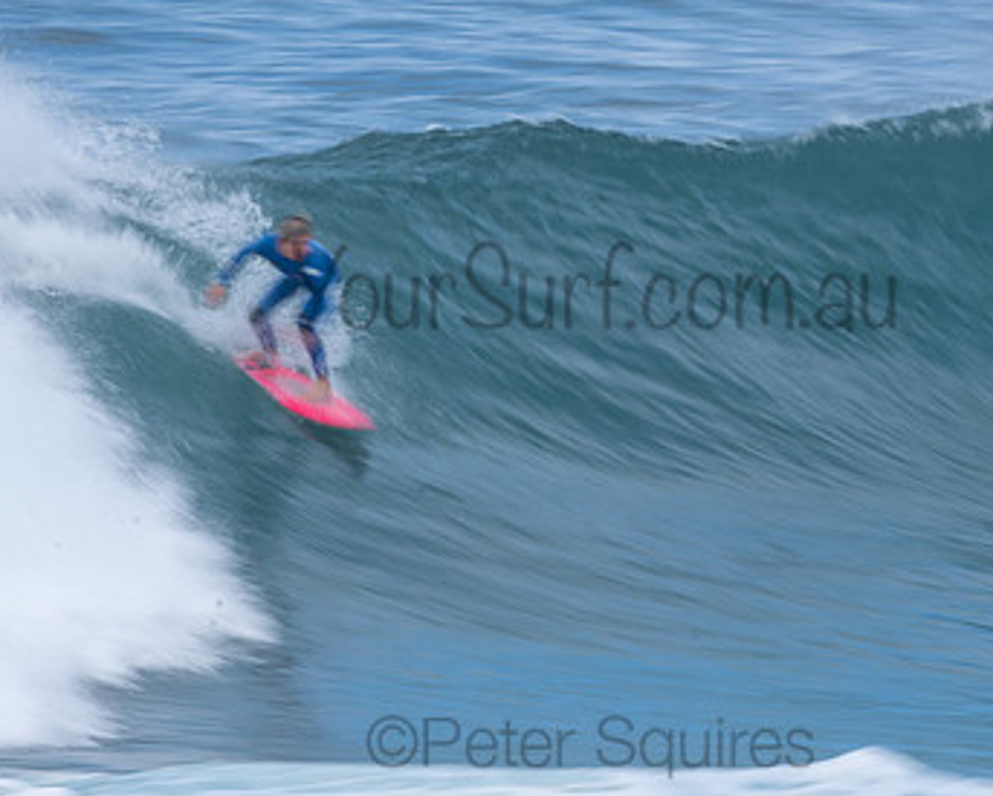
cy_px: 262
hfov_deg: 1.6
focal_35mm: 1190
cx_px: 591
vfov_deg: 1.3
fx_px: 35003
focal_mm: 500
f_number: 25
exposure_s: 1/20
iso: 100
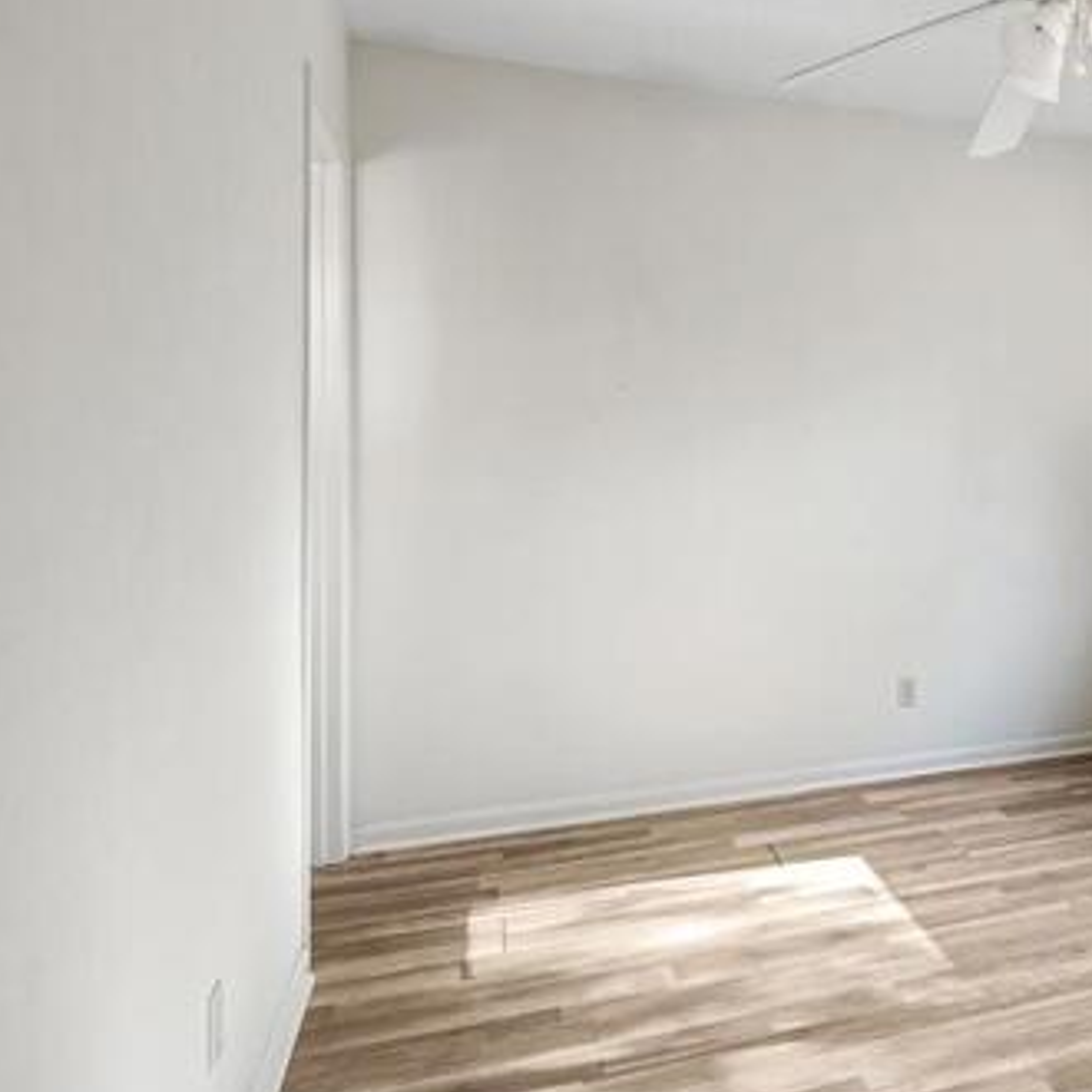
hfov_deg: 52.9
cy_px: 467
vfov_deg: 57.1
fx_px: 999
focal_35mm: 28
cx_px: 900
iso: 250
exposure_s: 1/6
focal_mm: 17
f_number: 9
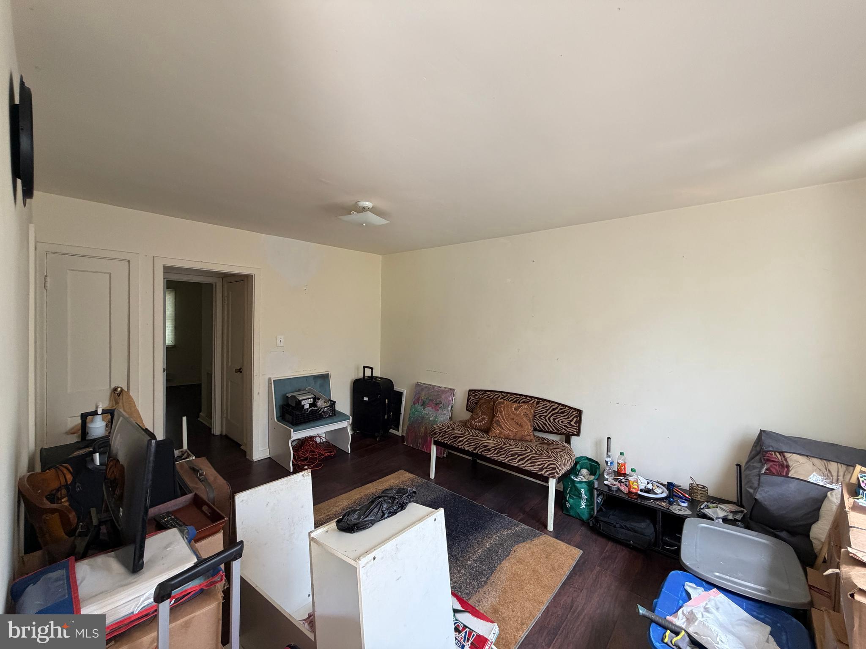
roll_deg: -1.0
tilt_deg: -0.4
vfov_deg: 85.7
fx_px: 350
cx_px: 433
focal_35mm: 14
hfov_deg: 102.1
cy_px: 324
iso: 320
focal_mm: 2.22
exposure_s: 1/75
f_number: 2.2
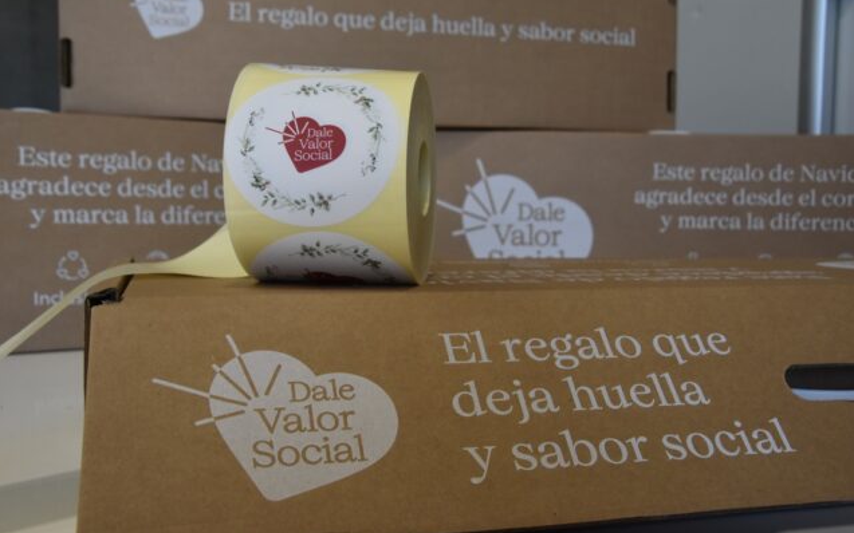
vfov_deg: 30.9
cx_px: 428
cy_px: 252
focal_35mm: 42
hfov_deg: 47.7
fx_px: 966
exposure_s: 1/200
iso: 800
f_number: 7.1
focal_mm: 27
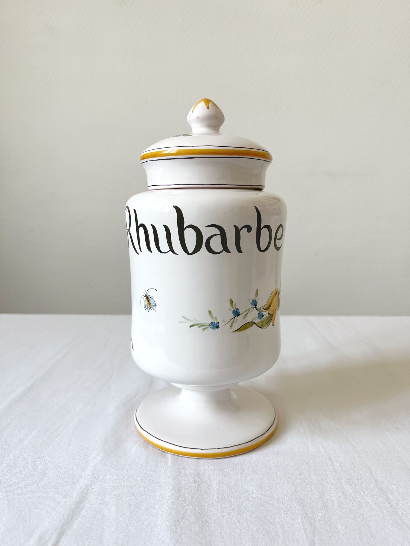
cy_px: 273
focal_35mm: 26
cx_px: 205
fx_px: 411
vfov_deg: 67.3
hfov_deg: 53.1
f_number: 1.6
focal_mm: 5.1
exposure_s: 1/121
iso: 50
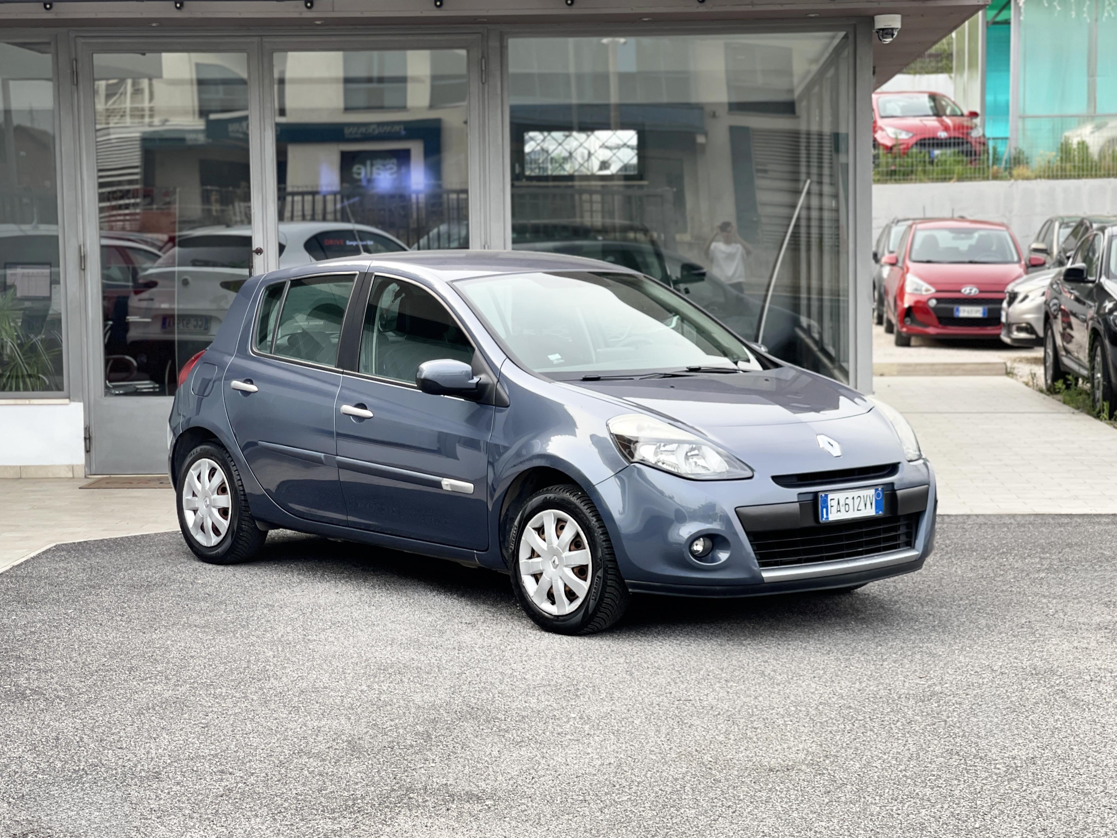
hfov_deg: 30.3
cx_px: 558
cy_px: 419
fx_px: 2065
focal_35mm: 64
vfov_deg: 22.9
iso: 20
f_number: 2.2
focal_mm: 7.5
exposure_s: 1/121
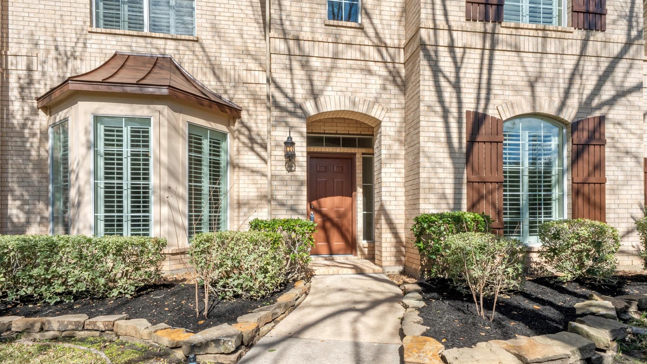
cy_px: 214
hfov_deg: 86.6
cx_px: 324
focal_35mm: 20
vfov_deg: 55.6
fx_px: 343
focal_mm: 19
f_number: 9
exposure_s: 1/60
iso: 800
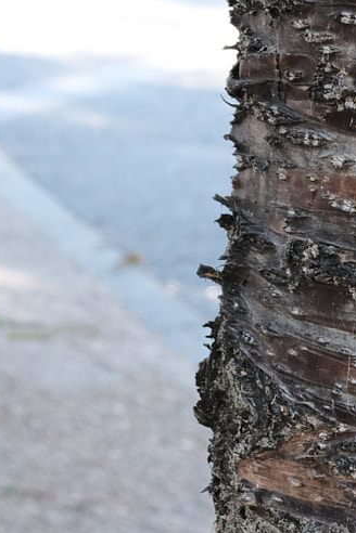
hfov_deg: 9.0
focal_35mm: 153
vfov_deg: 13.2
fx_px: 2269
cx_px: 169
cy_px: -36
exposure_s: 1/60
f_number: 3.6
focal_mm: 31.5
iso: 400
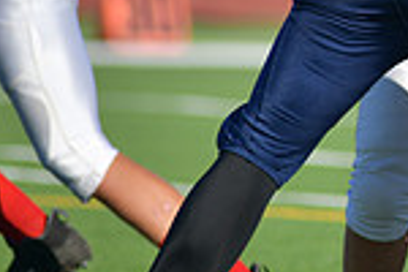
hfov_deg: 1.8
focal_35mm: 1160
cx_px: 615
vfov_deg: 1.2
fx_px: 13146
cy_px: 48
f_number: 3.5
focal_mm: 300
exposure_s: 1/2000
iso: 100
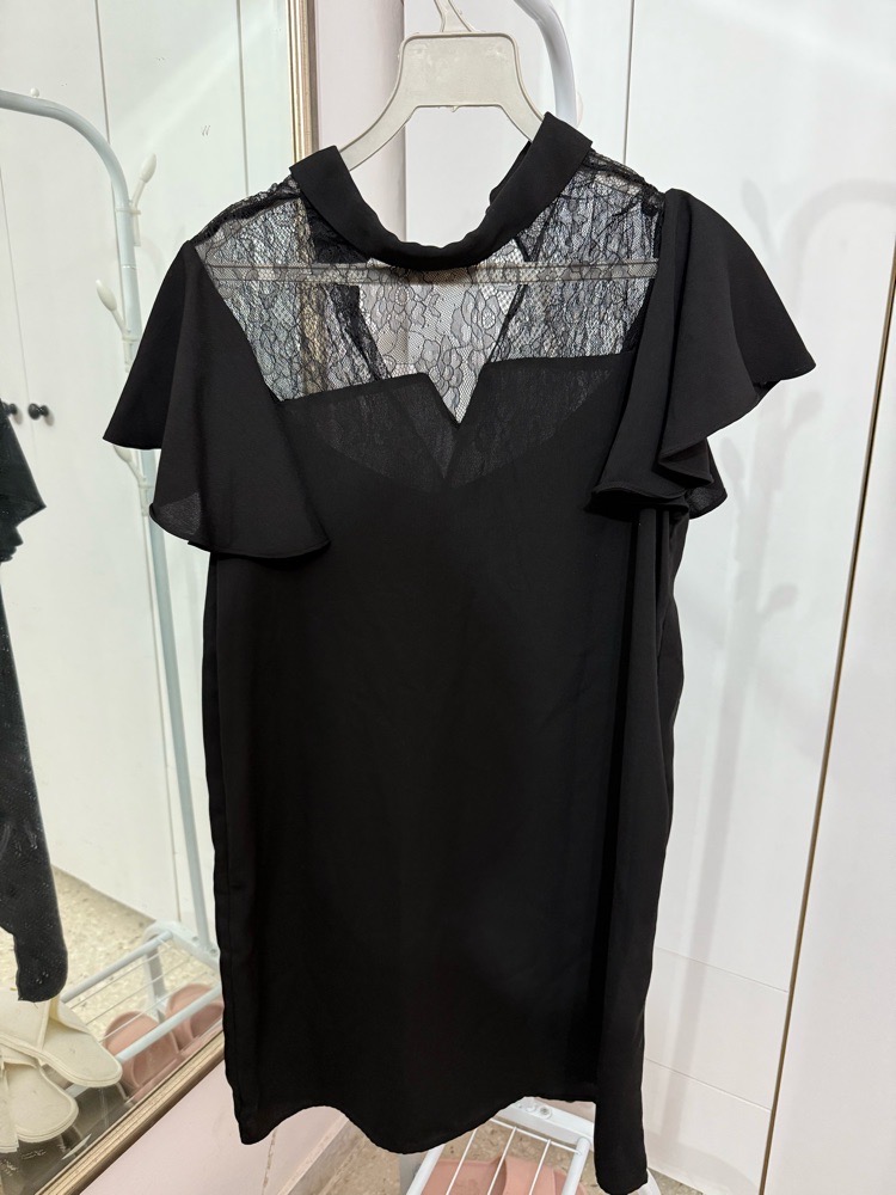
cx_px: 448
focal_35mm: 24
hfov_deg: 56.8
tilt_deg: -16.7
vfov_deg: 71.6
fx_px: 828
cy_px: 598
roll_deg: -0.8
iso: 320
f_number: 1.78
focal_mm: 6.76
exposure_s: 1/50
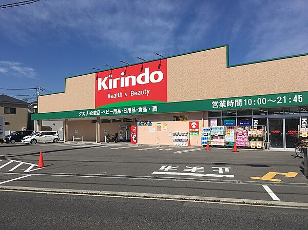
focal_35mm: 29
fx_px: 258
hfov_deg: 61.7
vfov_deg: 48.2
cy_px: 115
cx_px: 154
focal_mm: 4.15
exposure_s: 1/3344
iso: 25
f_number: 2.2
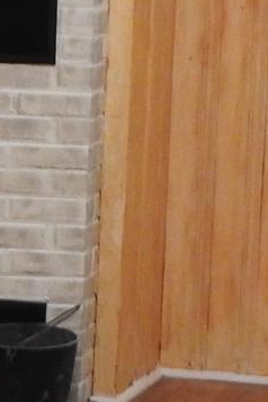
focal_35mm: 209
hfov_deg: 6.3
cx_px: -350
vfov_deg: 9.8
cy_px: 314
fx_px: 2334
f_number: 3.8
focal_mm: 6.3
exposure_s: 1/13
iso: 400
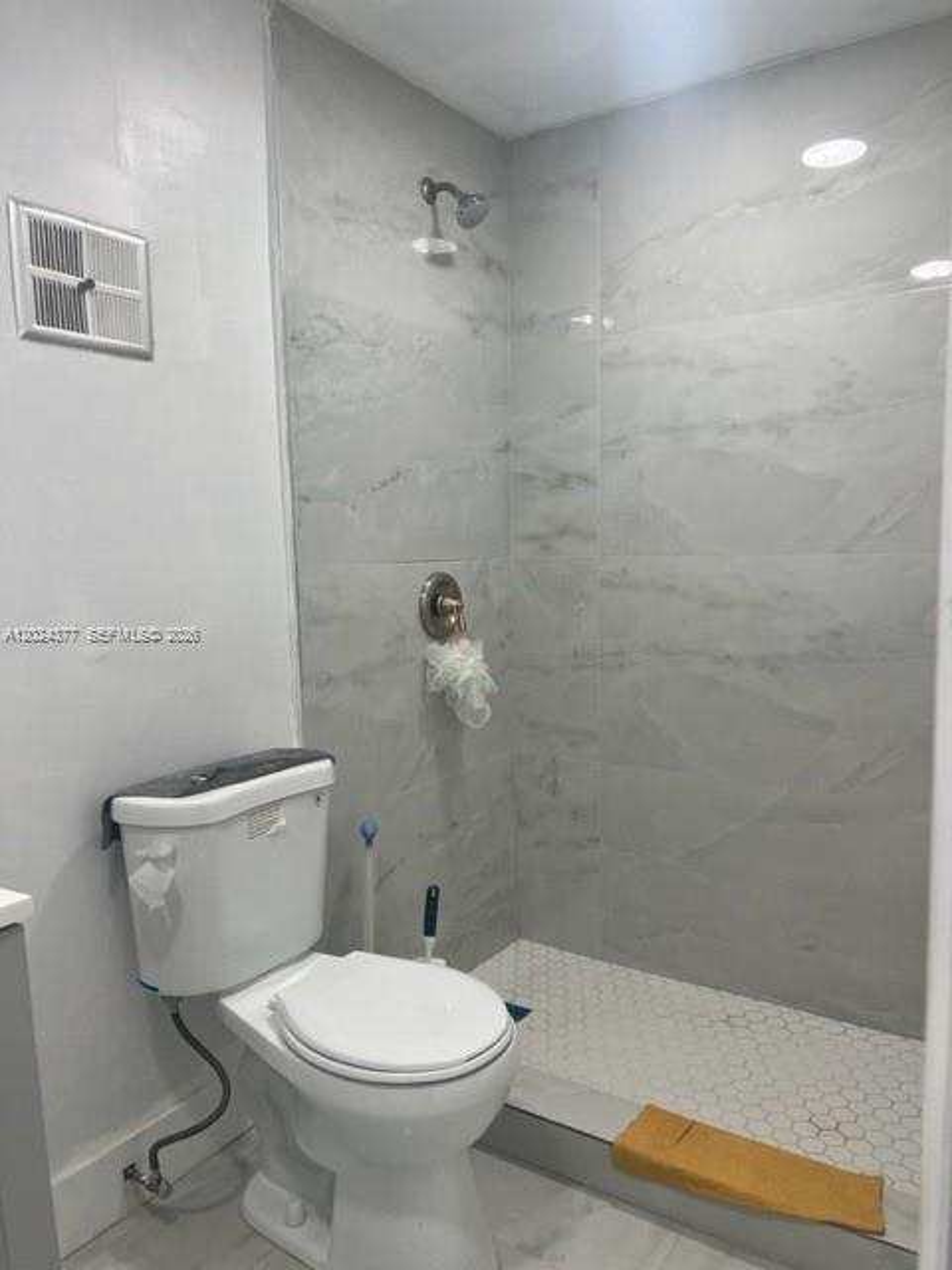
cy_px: 635
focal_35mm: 26
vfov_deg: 67.3
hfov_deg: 53.1
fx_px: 953
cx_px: 476
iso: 50
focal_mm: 5.7
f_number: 1.5
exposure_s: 1/120
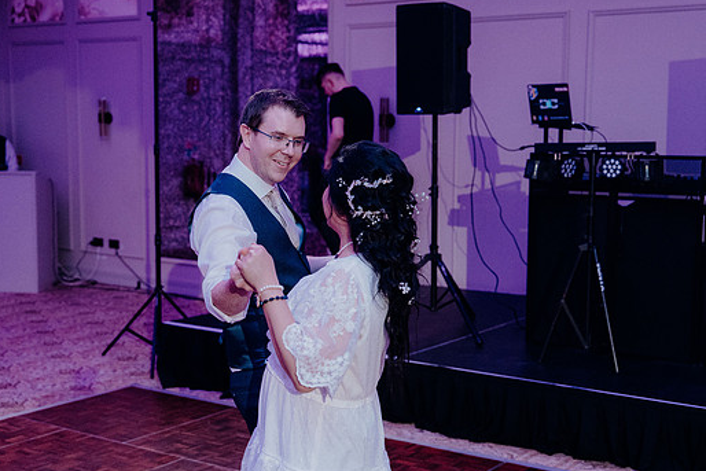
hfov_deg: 37.5
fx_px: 1040
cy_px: 259
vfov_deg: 25.5
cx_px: 368
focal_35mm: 53
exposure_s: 1/160
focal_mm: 47
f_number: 3.5
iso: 3200
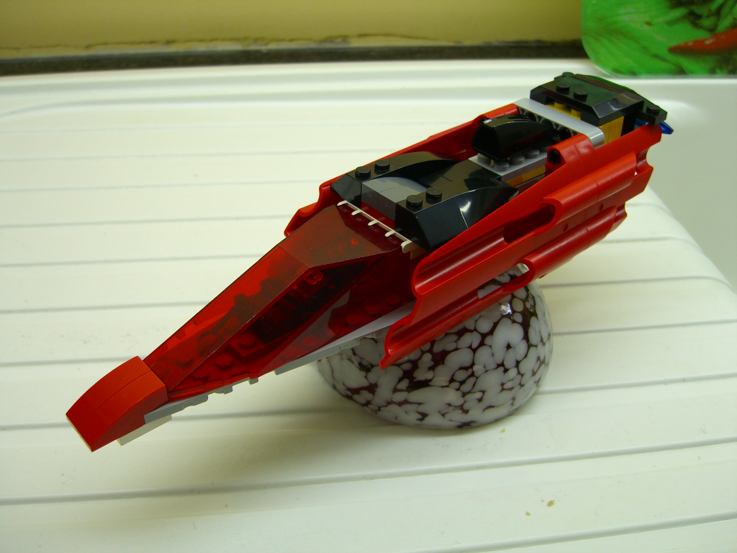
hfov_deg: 49.0
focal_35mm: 38
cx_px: 368
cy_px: 276
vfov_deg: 37.7
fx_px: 809
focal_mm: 7.9
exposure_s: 1/60
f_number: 2.8
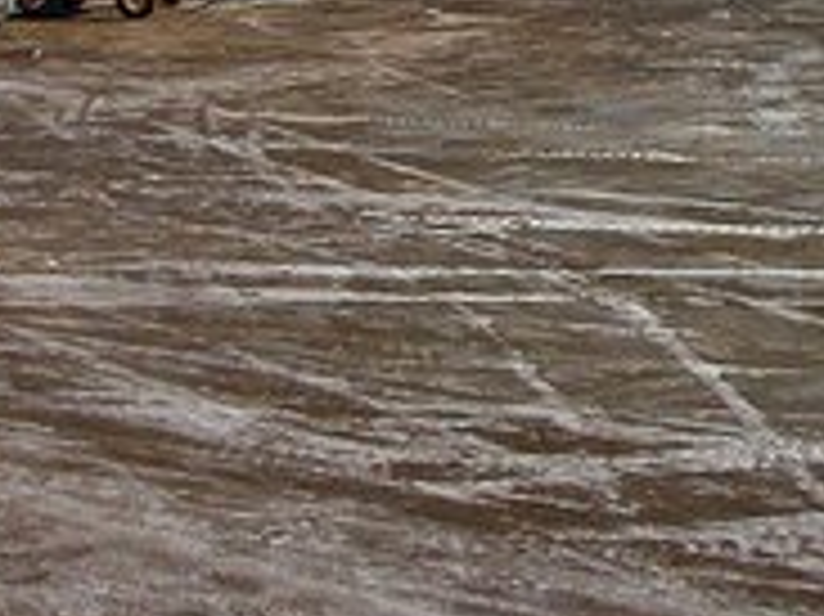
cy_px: -110
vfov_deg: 13.0
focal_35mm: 111
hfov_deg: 17.6
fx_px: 2641
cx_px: 666
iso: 50
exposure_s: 1/223
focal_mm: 5.8
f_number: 3
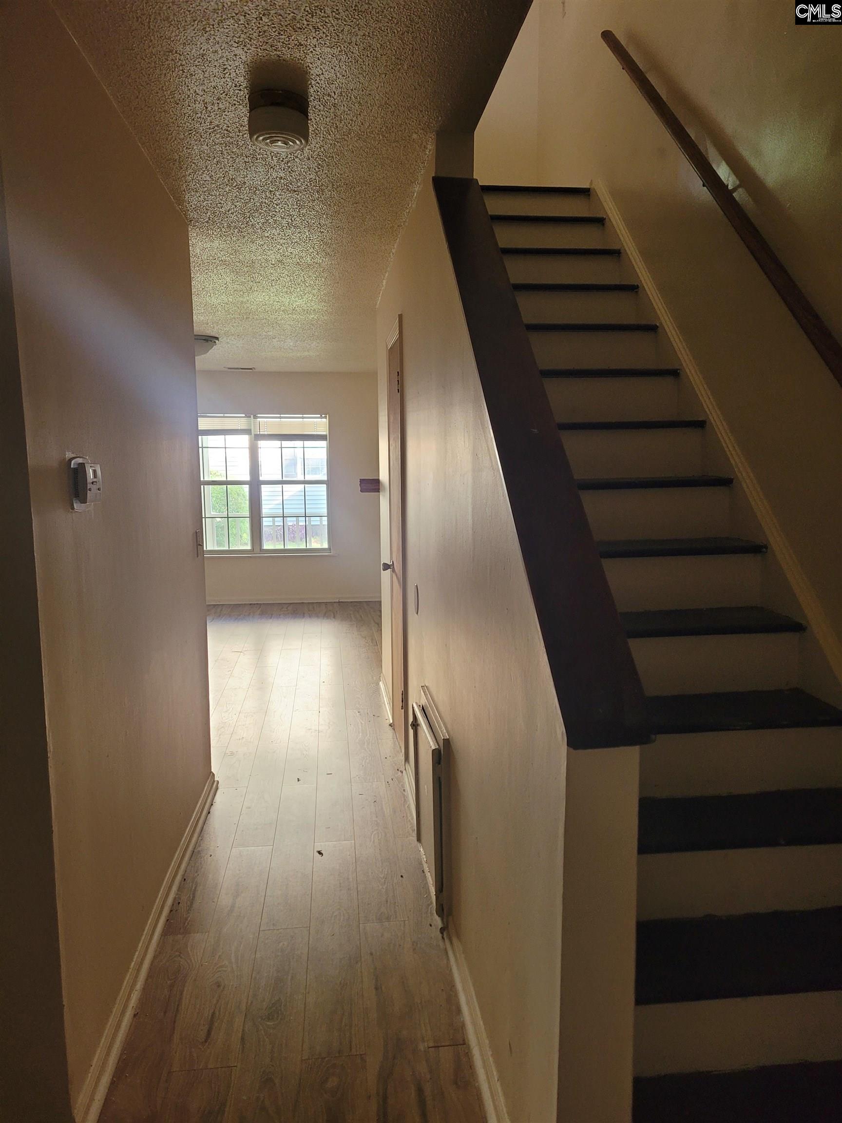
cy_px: 562
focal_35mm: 26
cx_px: 421
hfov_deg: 53.1
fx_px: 843
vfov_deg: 67.3
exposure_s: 1/60
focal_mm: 5.4
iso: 250
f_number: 1.8
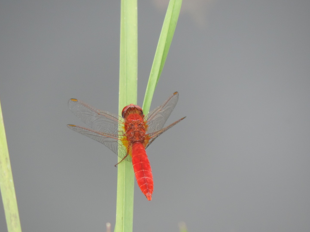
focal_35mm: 1182
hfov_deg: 1.7
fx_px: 10582
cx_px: 129
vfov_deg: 1.3
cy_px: 126
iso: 400
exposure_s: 1/250
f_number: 5.9
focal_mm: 180
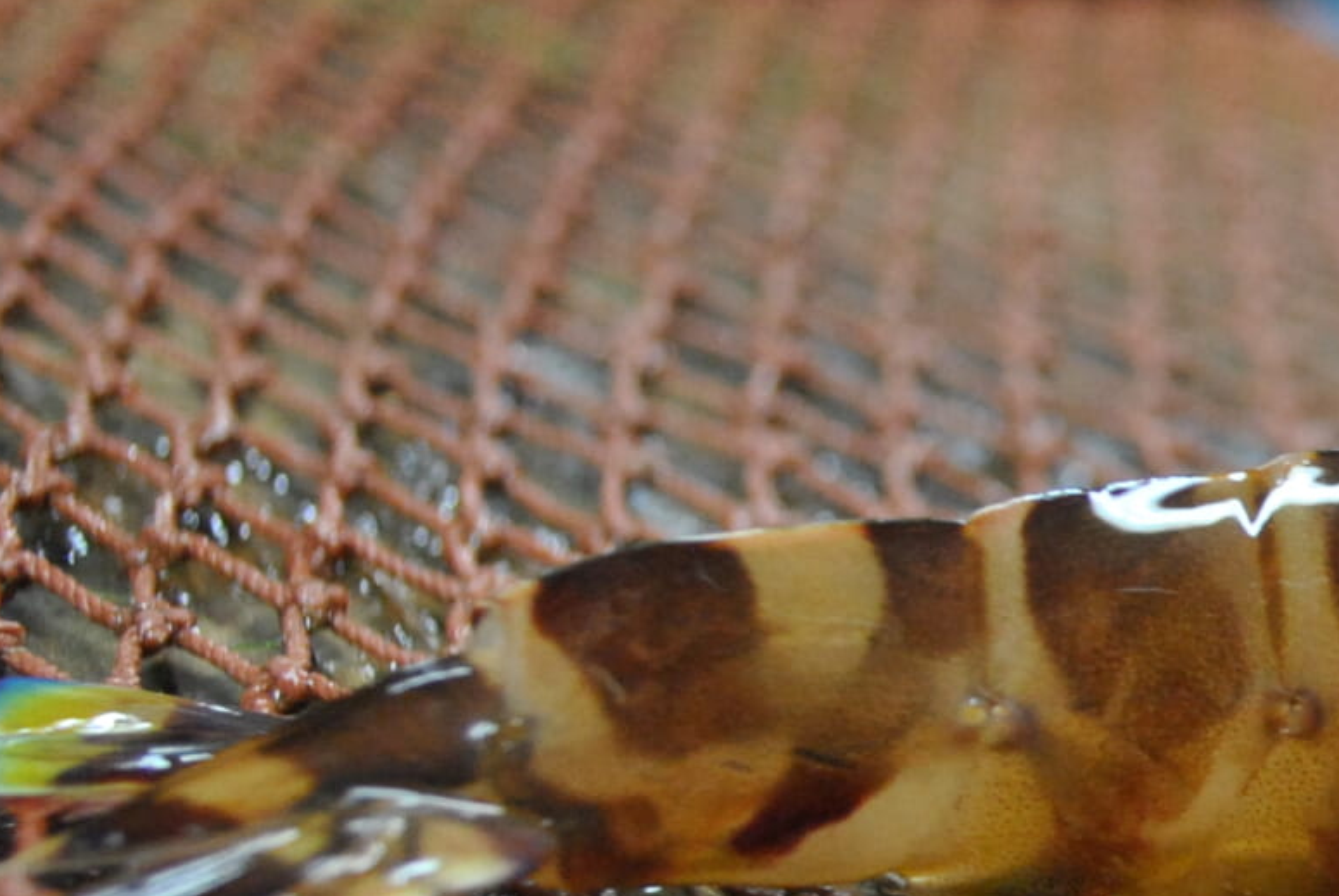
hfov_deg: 17.1
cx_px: 1952
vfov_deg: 12.5
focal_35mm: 109
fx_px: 4060
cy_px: 770
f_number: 4
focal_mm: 22
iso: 720
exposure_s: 1/30
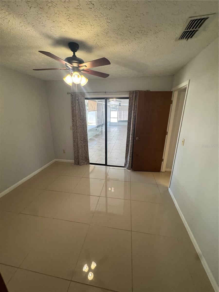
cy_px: 146
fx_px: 118
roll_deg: +0.4
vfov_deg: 102.1
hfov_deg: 85.7
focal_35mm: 14
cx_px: 110
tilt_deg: -17.1
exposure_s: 1/120
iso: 320
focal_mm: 2.22
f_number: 2.2
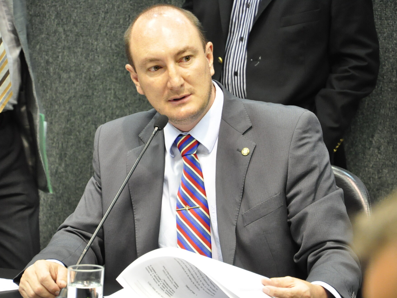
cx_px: 212
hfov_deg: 11.5
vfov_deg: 8.7
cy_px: 149
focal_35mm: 172
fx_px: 1968
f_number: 5.6
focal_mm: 105
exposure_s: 1/40
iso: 2500
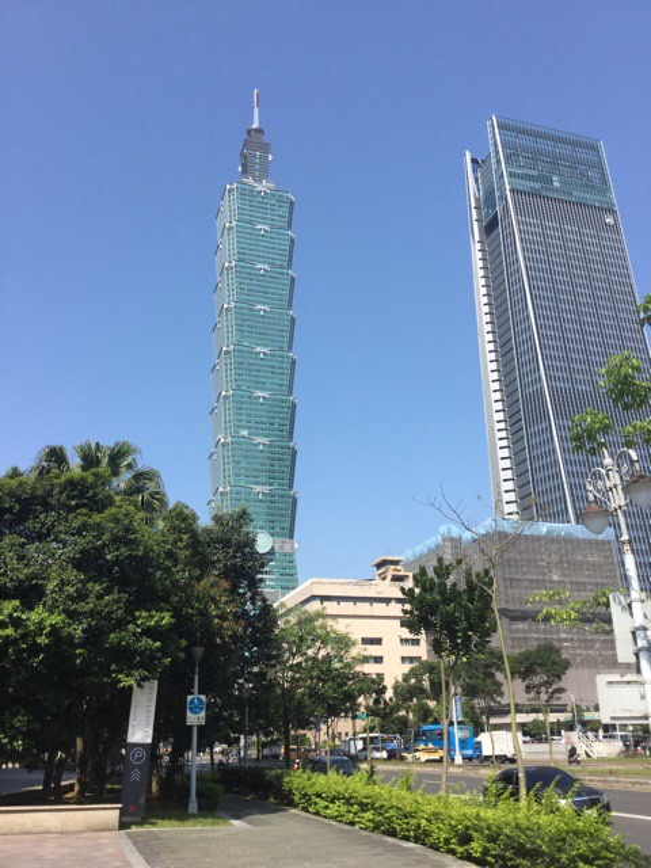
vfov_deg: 58.4
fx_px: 777
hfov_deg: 45.4
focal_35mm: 31
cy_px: 434
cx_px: 326
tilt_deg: +22.6
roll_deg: +0.5
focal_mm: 3.3
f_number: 2.4
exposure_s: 1/1006
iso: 25
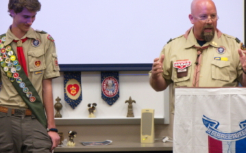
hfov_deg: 8.8
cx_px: 113
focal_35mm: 239
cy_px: 65
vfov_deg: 5.5
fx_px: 1602
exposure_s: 1/80
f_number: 5.4
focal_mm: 97
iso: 3200
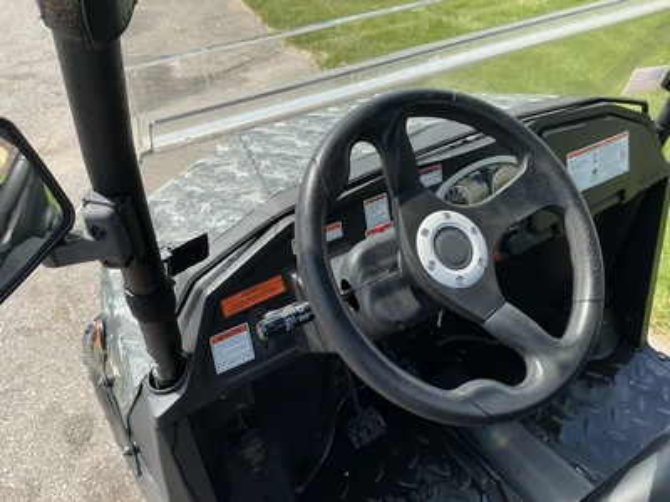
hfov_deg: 63.4
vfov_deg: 49.7
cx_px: 335
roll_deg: +3.9
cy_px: 251
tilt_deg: -39.3
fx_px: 542
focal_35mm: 28
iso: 25
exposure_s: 1/657
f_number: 1.8
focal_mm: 3
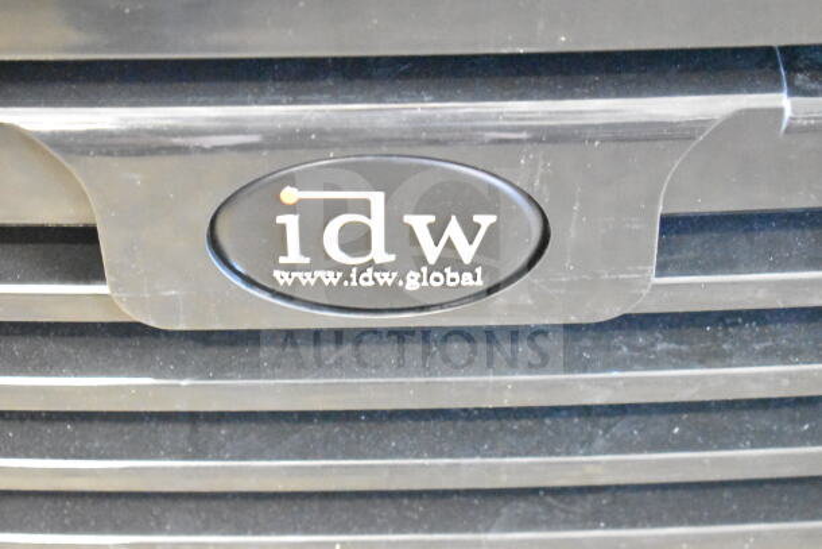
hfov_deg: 26.0
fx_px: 1781
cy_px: 274
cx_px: 411
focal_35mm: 78
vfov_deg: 17.5
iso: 25600
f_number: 5.6
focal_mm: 52
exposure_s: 1/20
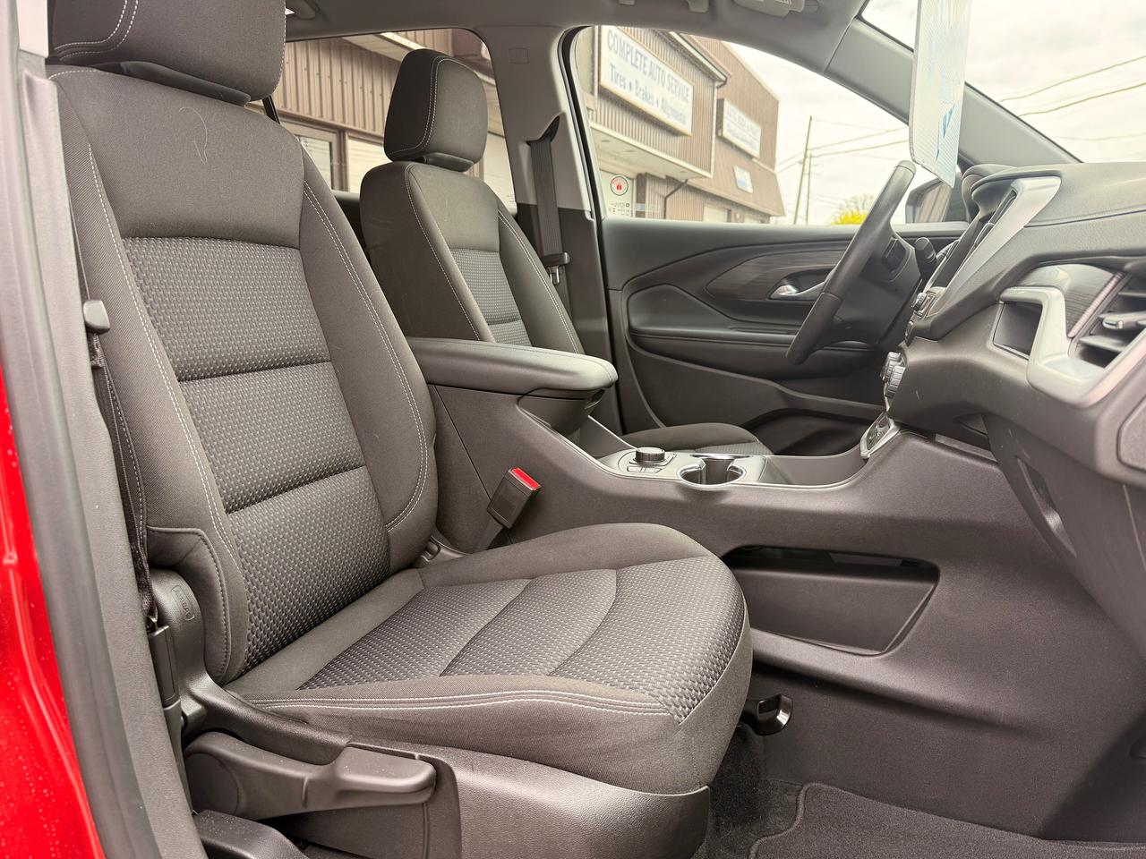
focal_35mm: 24
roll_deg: -0.3
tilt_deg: -10.1
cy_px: 430
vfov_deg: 56.8
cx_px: 573
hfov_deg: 71.6
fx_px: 795
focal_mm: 6.76
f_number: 1.78
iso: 100
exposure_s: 1/302
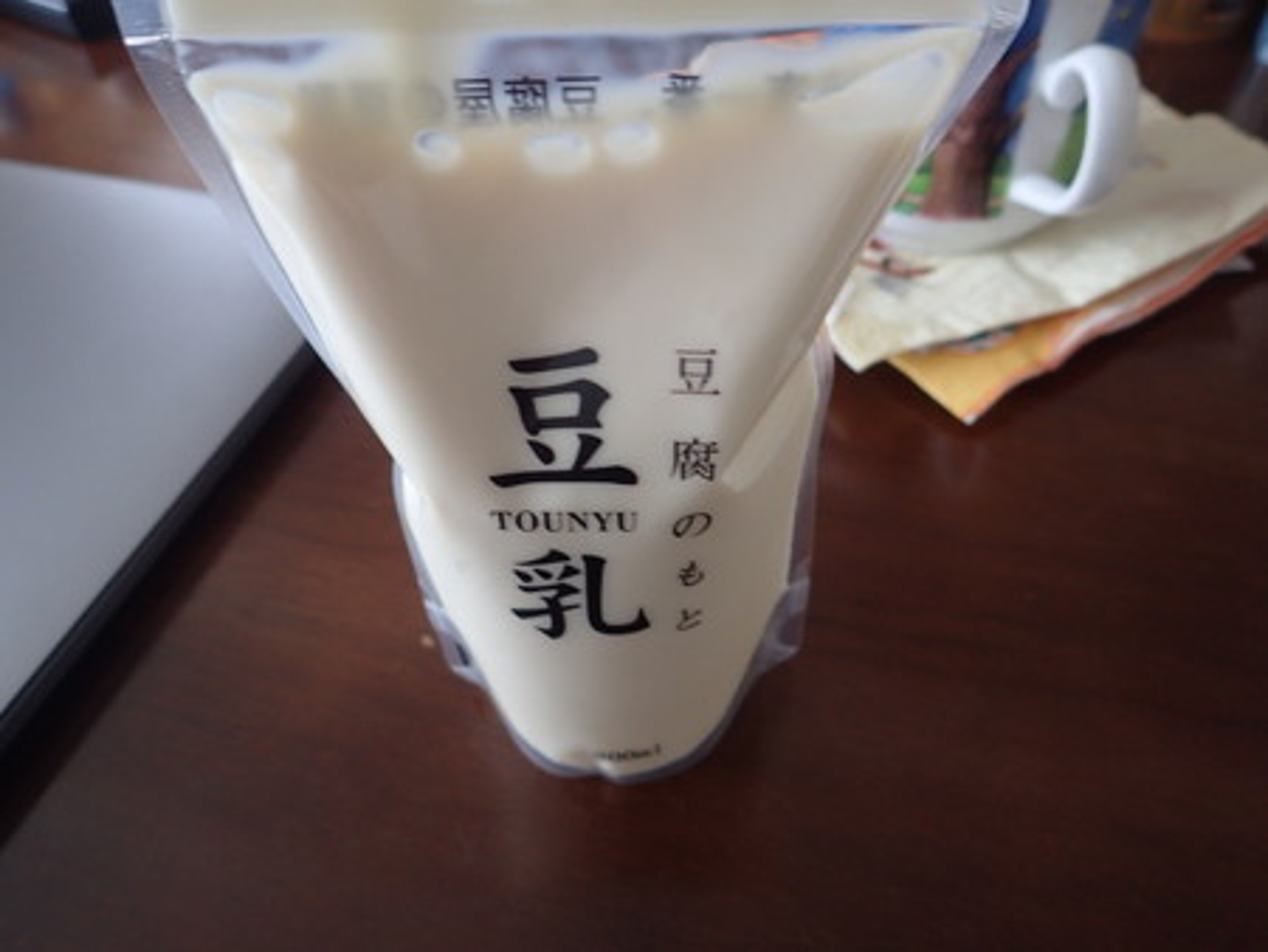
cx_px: 634
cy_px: 476
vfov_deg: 54.9
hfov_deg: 69.4
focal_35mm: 25
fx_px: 916
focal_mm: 4.5
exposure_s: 1/20
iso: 200
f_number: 2
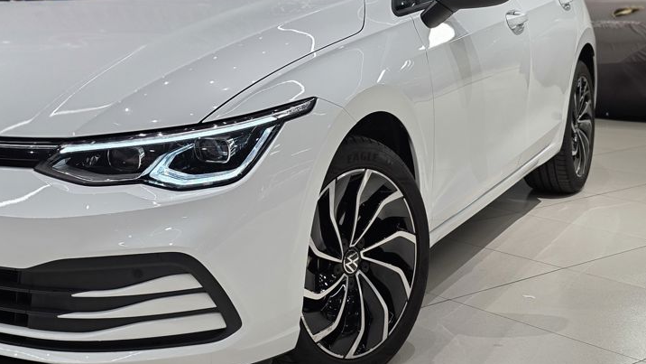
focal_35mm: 56
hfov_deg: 35.5
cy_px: 72
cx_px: 97
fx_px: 959
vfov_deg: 21.2
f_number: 1.7
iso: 64
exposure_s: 1/55.5
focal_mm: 6.3
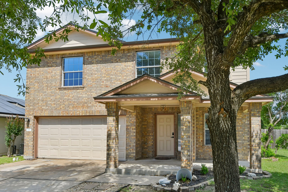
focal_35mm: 26
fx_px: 204
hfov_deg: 70.4
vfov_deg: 50.4
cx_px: 144
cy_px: 96
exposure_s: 1/1000
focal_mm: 17
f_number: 8
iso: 400
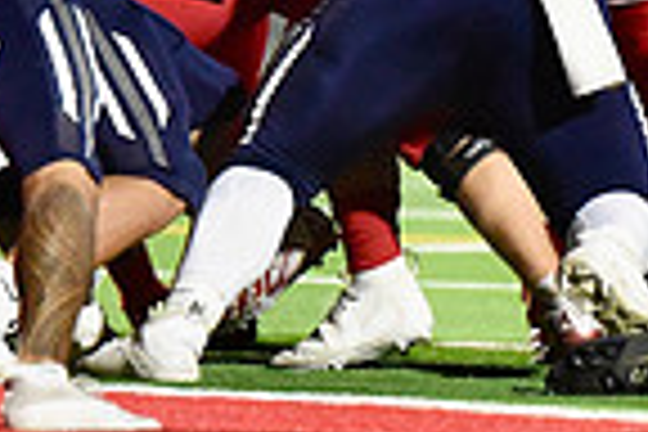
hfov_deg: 2.8
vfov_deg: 1.9
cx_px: 482
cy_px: -214
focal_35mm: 727
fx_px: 13085
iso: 12800
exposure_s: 1/1000
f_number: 2.8
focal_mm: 180
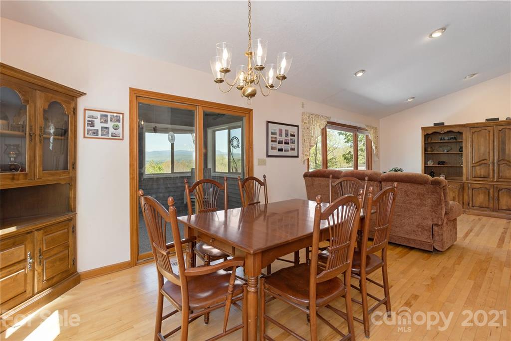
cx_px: 256
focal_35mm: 17
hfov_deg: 93.3
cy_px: 170
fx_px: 241
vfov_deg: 70.5
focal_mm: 17
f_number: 9
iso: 320
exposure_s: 1/40
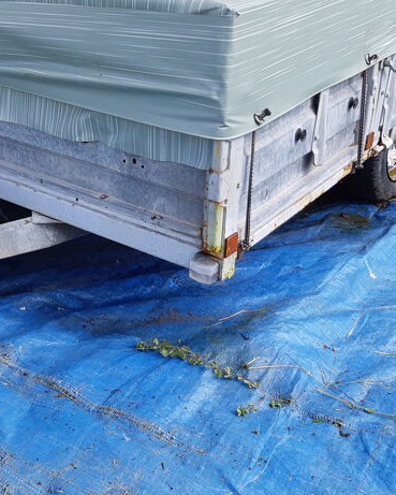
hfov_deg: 26.9
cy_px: 116
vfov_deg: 33.4
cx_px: 61
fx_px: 805
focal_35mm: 55
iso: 40
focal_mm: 3.93
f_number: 1.7
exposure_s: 1/509
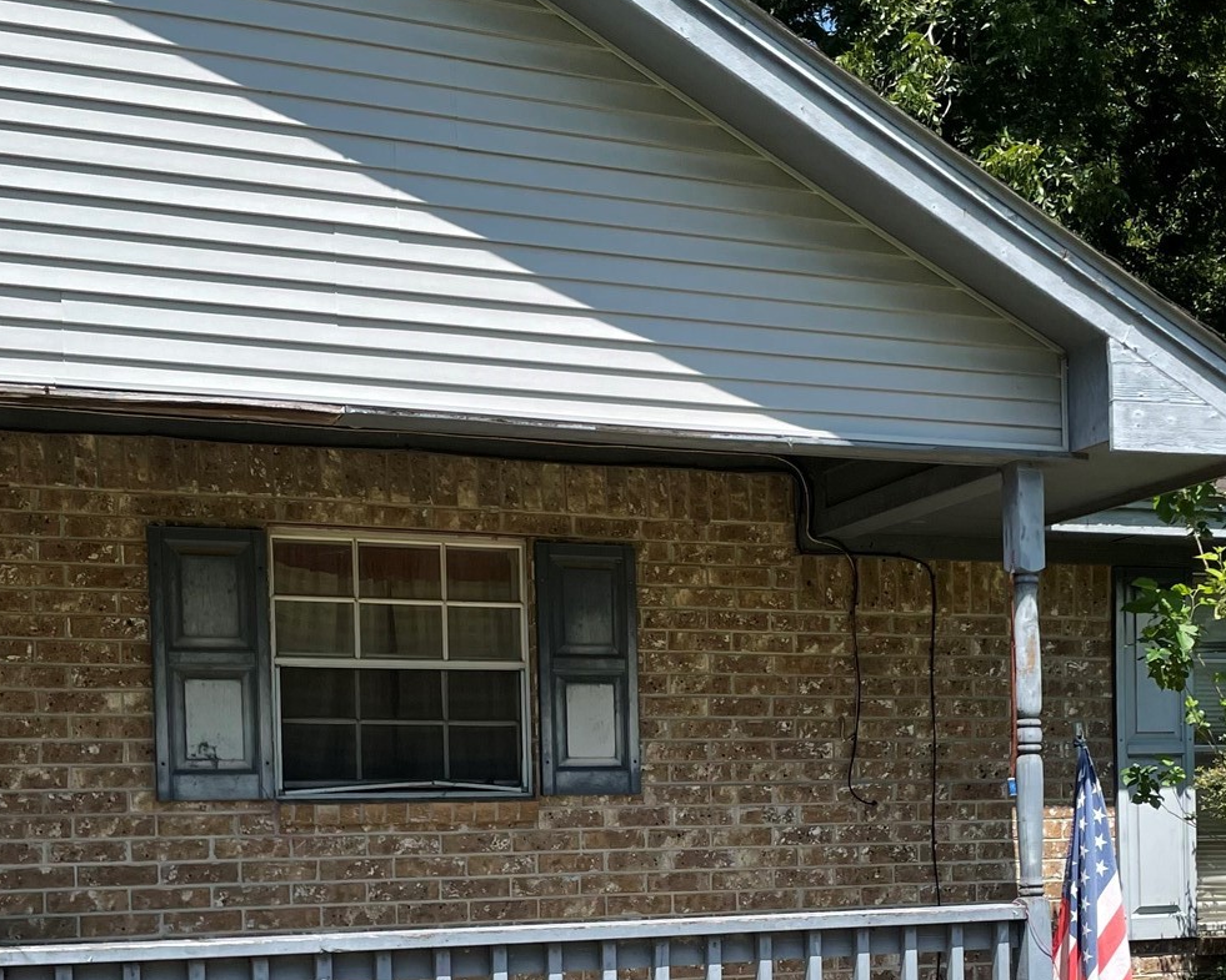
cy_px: 885
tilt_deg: +2.7
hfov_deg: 35.2
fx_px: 1923
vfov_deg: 27.6
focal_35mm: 53
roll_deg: -0.1
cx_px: 769
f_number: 1.6
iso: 32
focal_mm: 4.2
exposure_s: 1/2817
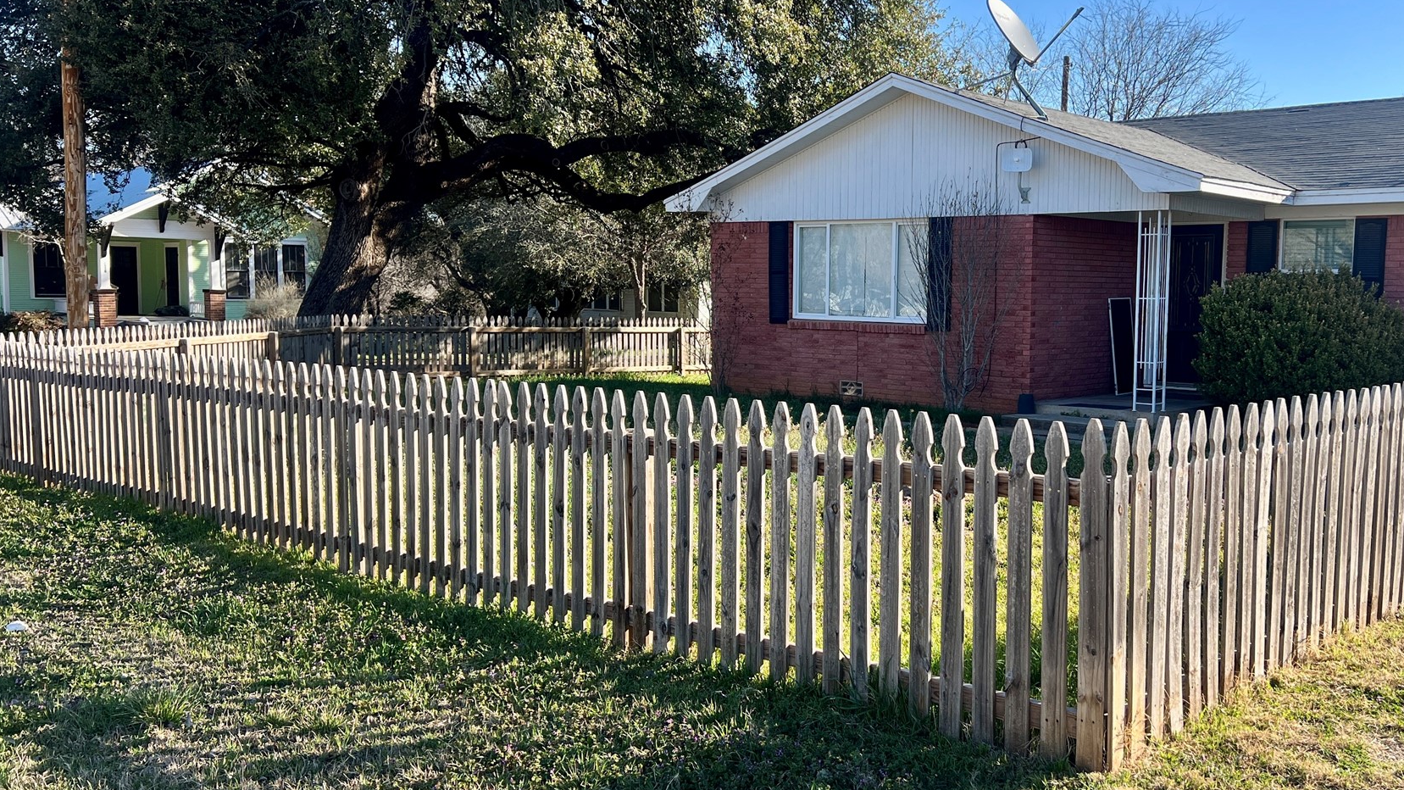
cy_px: 399
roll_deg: -1.1
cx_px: 857
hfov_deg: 56.1
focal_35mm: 35
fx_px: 1303
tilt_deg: -6.3
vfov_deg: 33.7
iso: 50
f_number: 1.5
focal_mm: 5.7
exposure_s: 1/1468
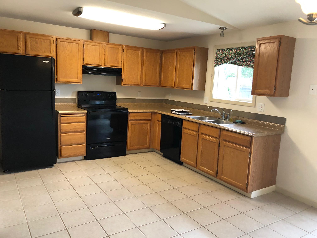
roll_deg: -2.9
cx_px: 158
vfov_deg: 49.7
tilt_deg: -7.5
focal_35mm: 28
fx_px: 256
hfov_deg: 63.4
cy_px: 119
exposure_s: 1/15
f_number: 1.8
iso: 50
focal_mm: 3.99
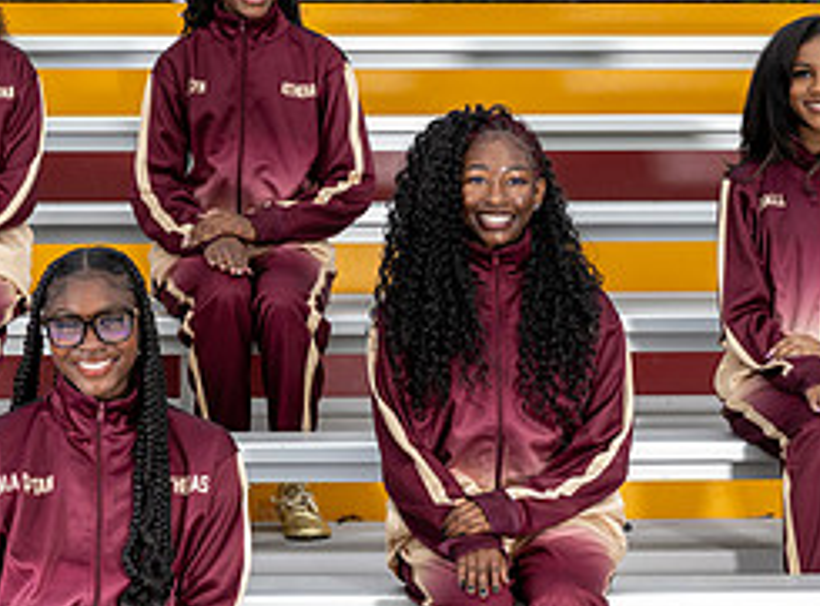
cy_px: 427
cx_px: 268
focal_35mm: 136
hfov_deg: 14.6
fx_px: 3204
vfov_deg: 10.8
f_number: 6.3
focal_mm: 42
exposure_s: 1/100
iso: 40
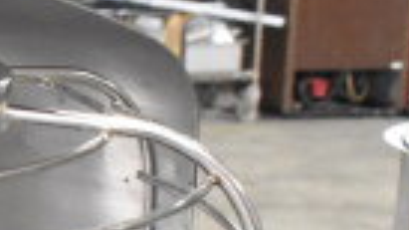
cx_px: -310
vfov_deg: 8.4
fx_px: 1518
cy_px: 369
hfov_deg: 13.8
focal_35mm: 140
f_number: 8
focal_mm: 20
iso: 6400
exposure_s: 1/250
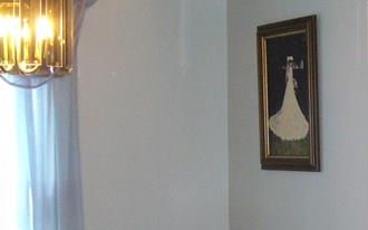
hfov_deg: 17.9
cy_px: 144
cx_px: 330
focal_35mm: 115
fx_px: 1153
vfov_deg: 11.4
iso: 250
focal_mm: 5.8
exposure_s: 1/30
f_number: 2.8
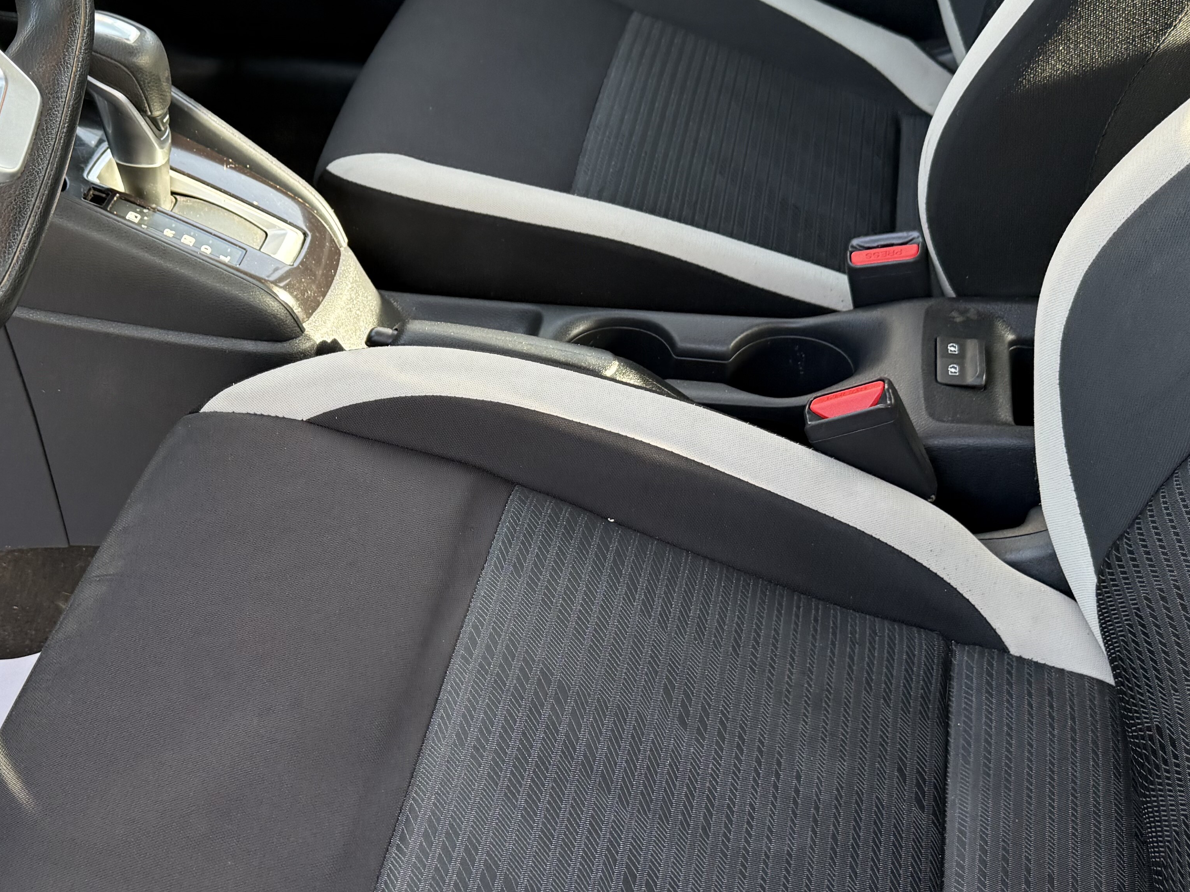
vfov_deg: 32.2
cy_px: 417
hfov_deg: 41.6
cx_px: 415
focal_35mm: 45
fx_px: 1547
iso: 125
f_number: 1.78
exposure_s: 1/130
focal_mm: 6.76
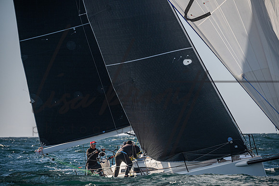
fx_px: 2170
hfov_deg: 7.4
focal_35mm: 280
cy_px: 93
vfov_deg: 4.9
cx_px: 140
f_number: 6.3
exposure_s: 1/5000
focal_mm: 280
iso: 320
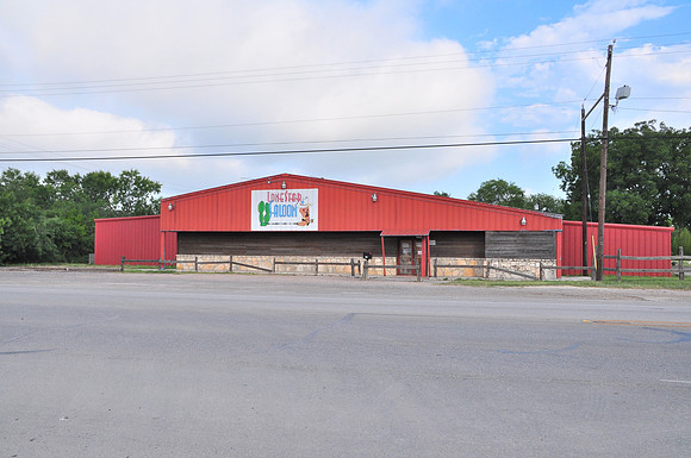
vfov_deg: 39.9
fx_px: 633
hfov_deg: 57.3
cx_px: 346
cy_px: 229
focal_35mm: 33
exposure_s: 1/125
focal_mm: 22
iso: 400
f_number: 18
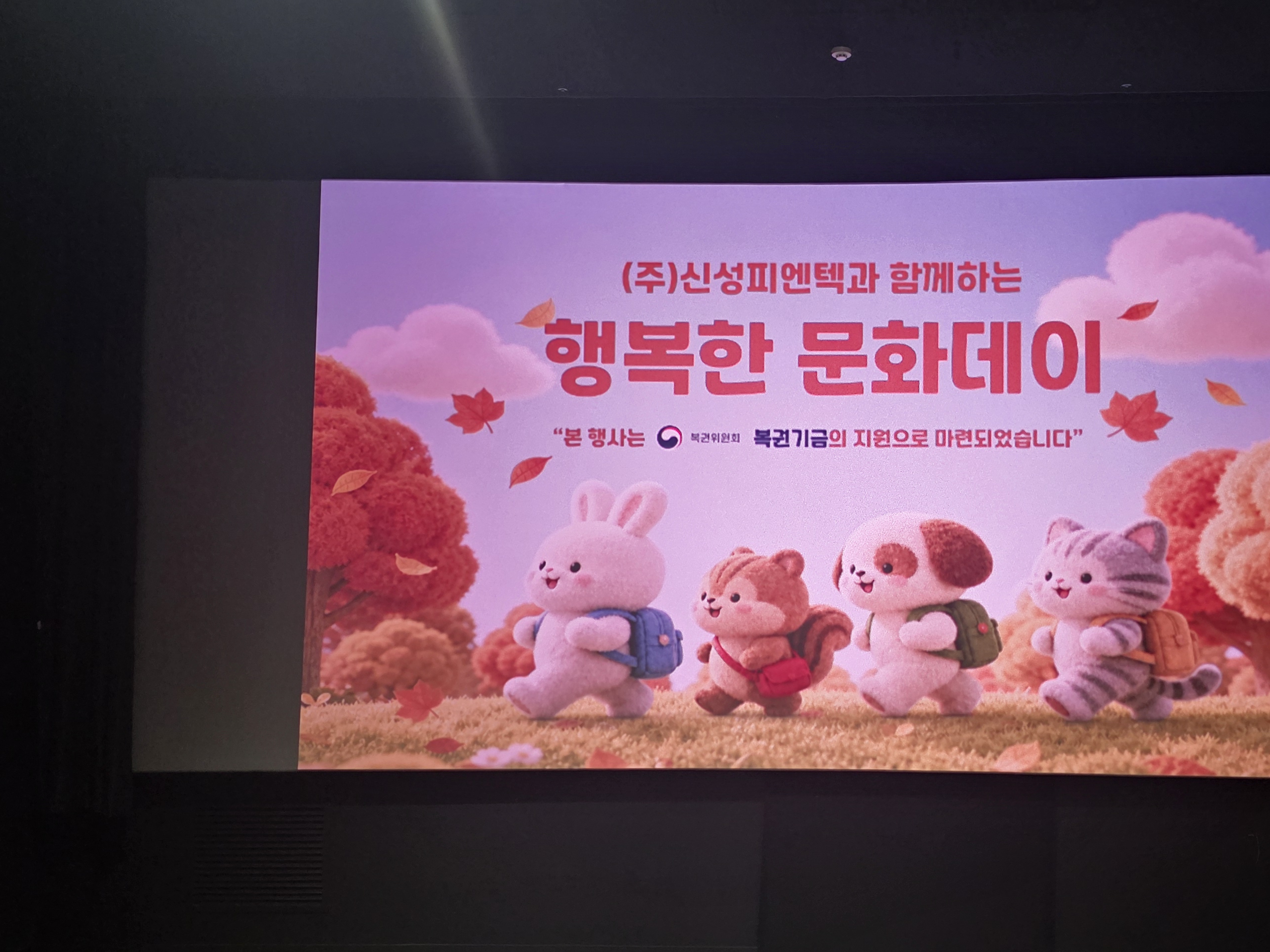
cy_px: 490
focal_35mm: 36
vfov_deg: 39.7
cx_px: 809
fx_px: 1321
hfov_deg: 50.7
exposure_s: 1/120
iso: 640
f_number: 1.7
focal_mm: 6.25
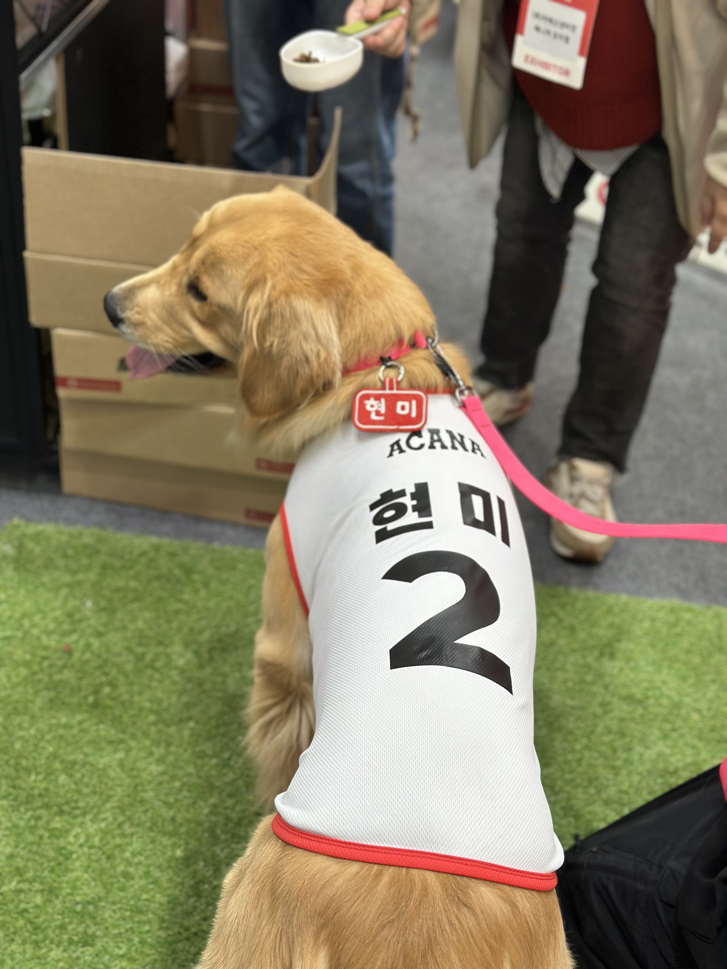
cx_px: 364
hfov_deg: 30.3
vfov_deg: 39.7
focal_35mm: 48
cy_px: 484
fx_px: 1344
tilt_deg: -35.4
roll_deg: -6.2
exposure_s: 1/120
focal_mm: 6.86
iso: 125
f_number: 1.78
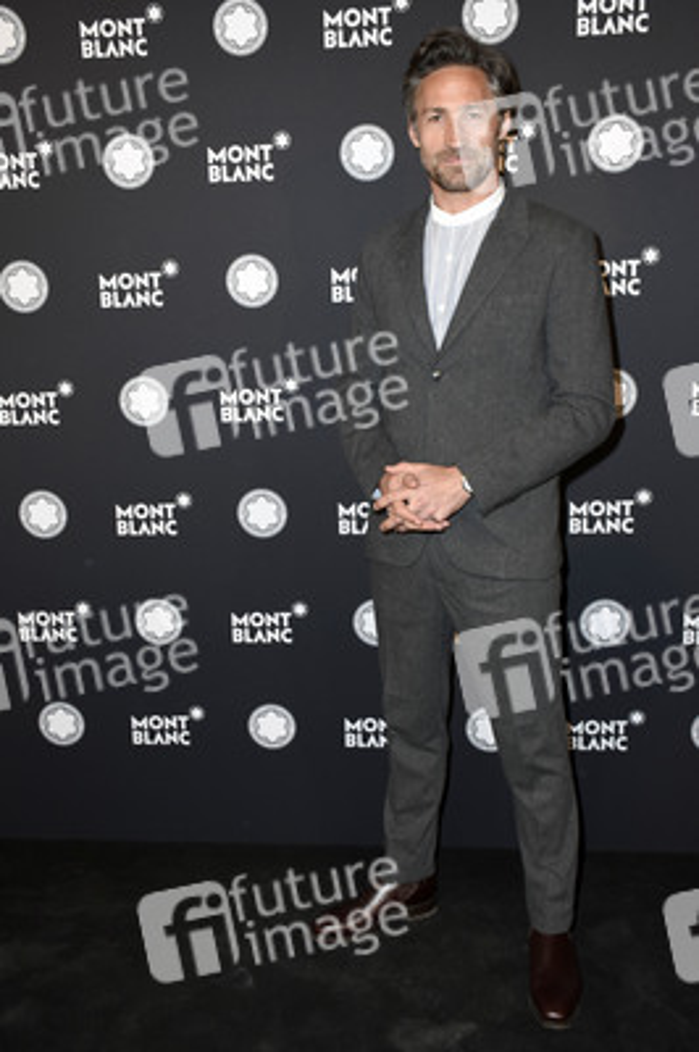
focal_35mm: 36
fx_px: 1050
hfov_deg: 36.8
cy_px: 526
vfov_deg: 53.2
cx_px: 350
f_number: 6.3
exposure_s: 1/160
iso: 500
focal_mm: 24
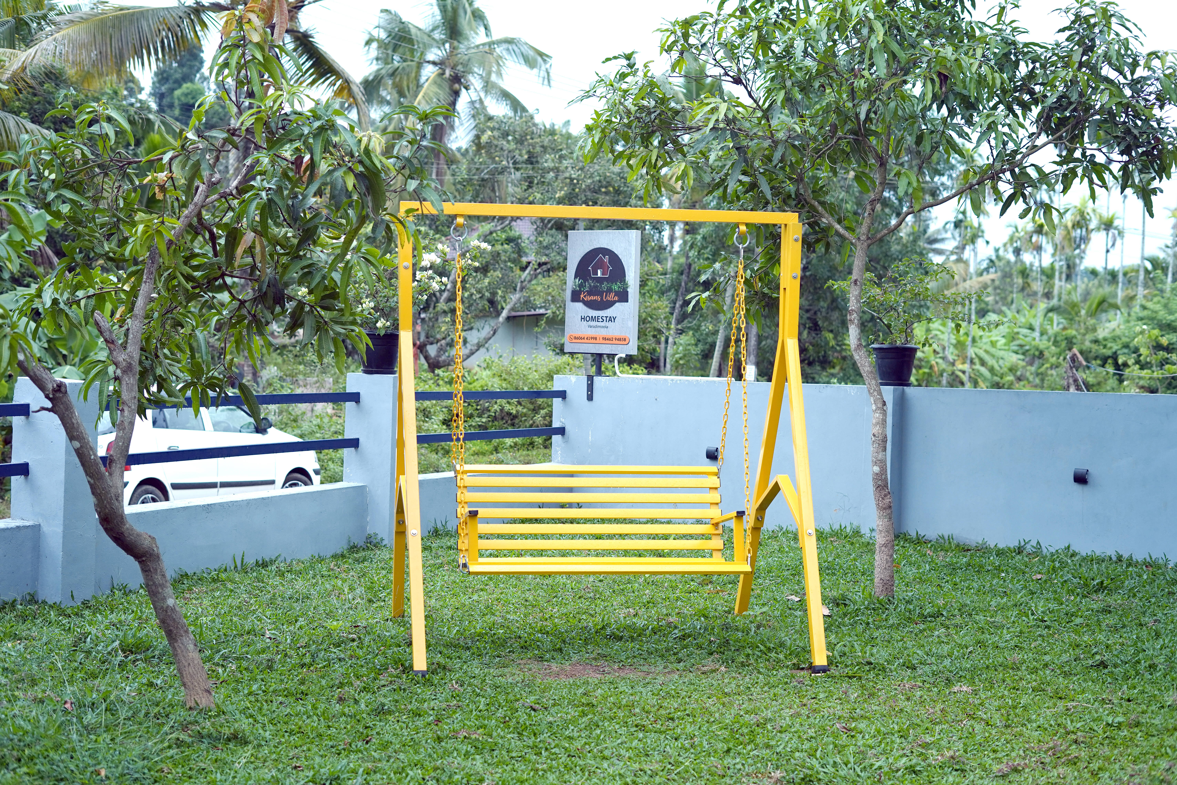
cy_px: 392
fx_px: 1635
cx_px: 588
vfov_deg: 27.0
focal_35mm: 50
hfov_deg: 39.6
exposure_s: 1/125
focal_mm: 50
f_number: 3.5
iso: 640
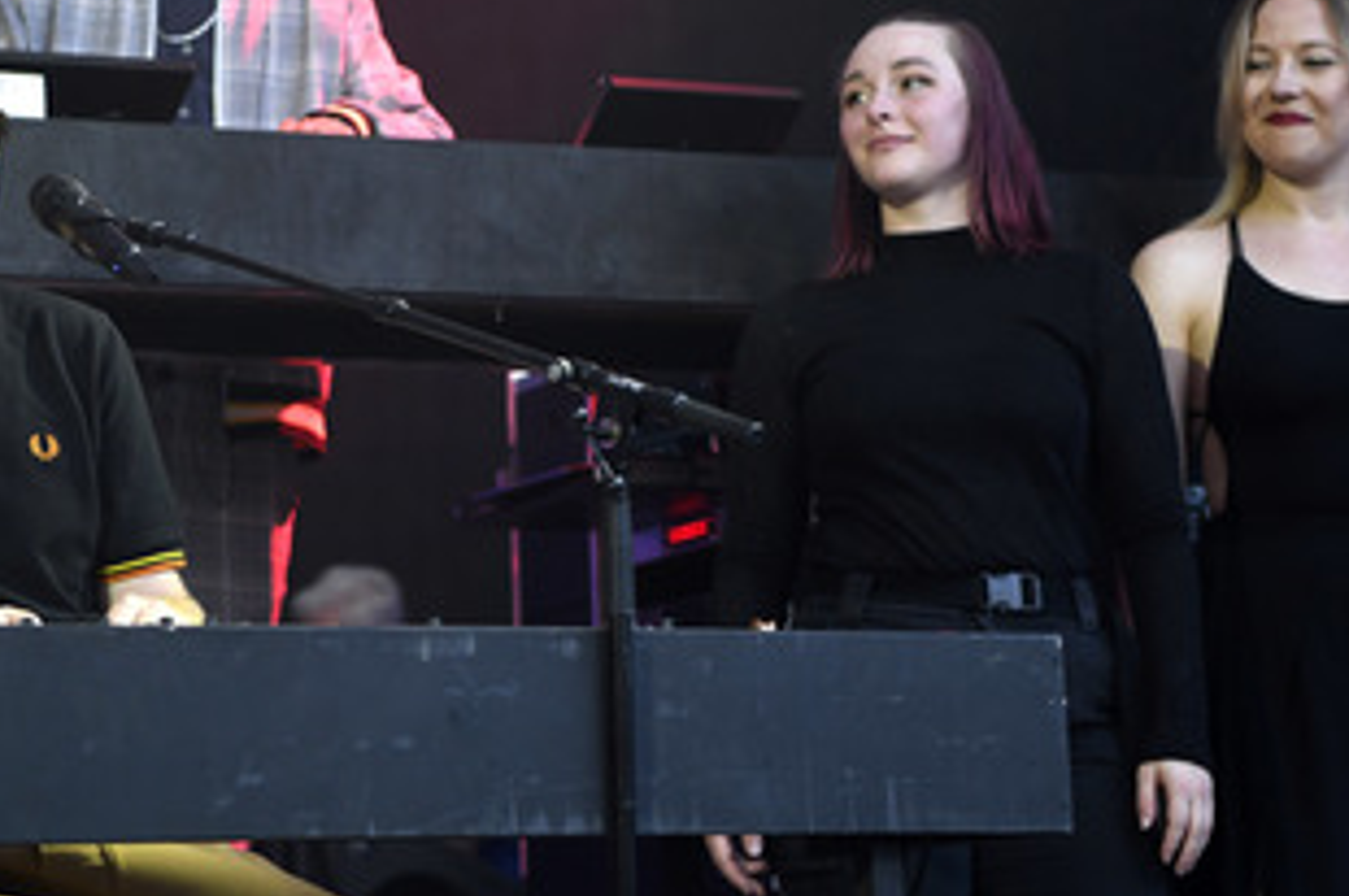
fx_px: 3818
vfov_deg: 13.4
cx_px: 590
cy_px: 304
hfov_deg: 20.0
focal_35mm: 102
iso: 1000
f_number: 3.2
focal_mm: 70
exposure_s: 1/250
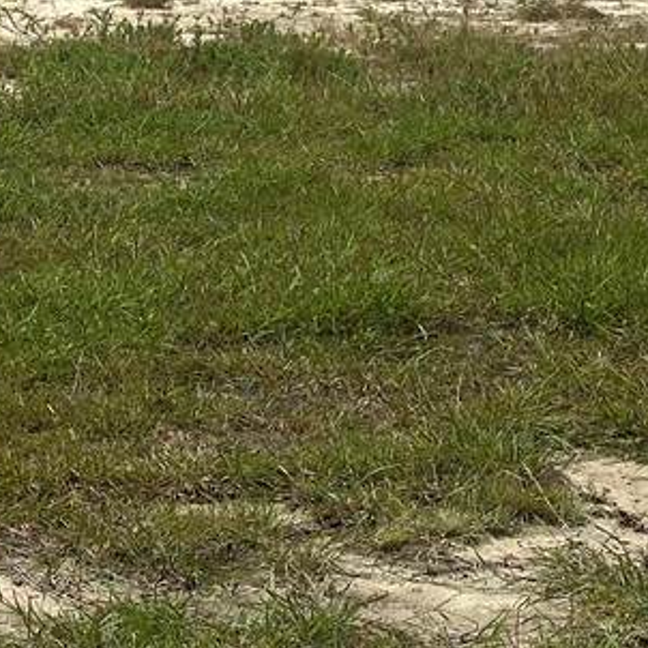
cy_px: 170
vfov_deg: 12.1
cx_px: 2
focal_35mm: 144
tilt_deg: -5.4
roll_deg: -0.2
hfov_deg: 12.0
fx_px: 3050
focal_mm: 6.86
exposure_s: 1/7092
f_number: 1.78
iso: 64
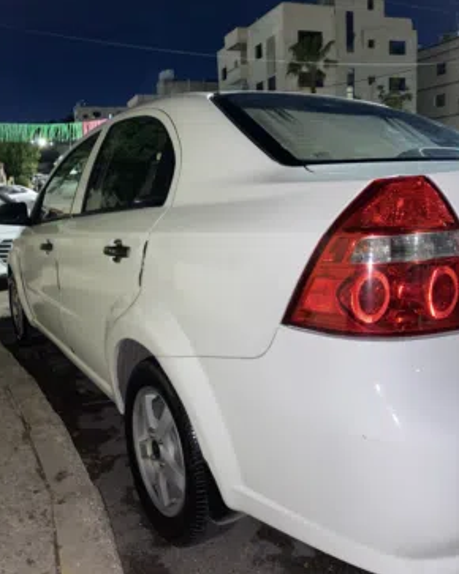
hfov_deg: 51.5
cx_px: 225
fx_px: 476
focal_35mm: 28
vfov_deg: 62.2
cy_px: 264
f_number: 1.8
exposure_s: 1/4
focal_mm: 4.25
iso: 100
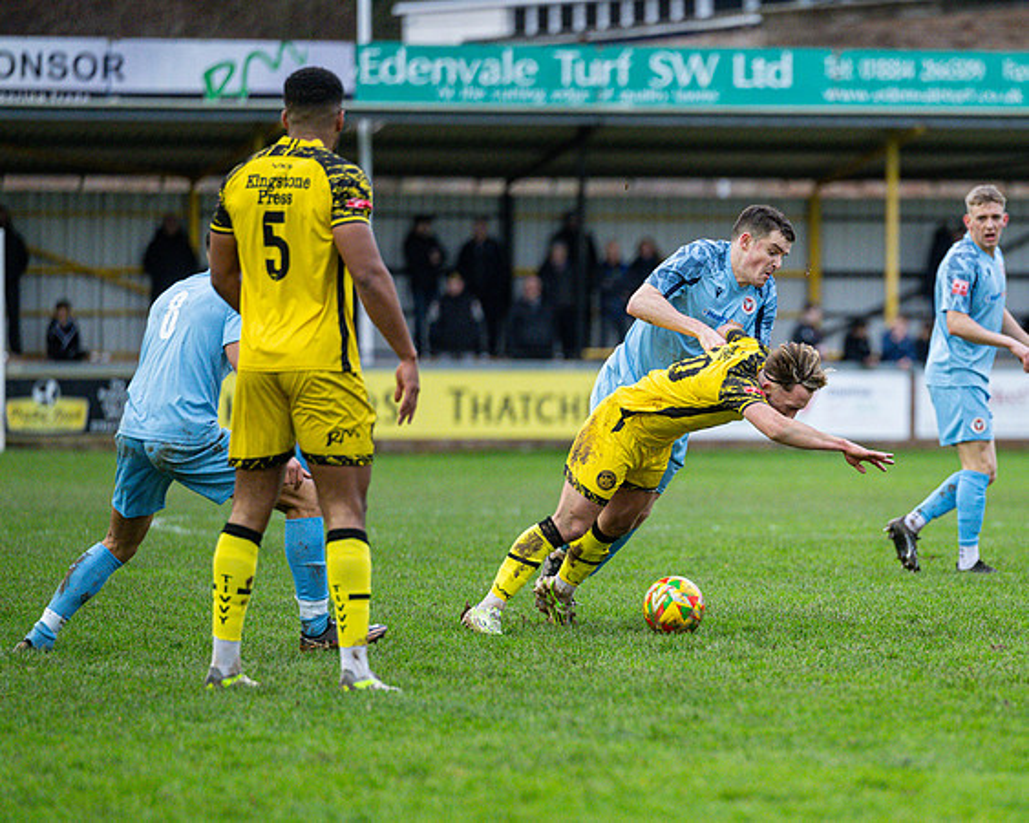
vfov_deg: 5.1
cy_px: 457
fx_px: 9274
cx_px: 764
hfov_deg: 6.3
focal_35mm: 305
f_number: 2.8
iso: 2000
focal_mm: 200
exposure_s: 1/1600
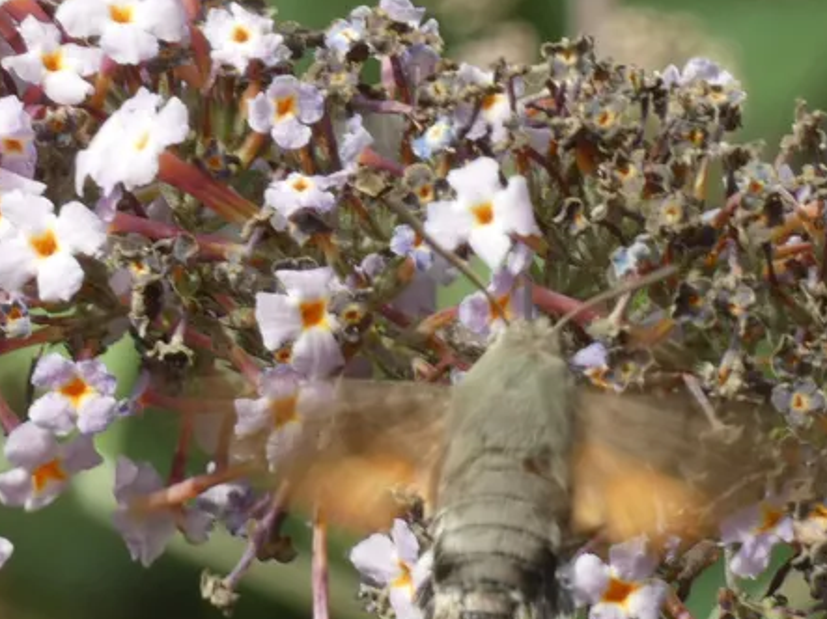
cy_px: 423
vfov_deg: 2.4
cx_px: 540
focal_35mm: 619
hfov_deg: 3.2
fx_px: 14784
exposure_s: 1/100
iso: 80
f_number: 5.6
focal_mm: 76.7
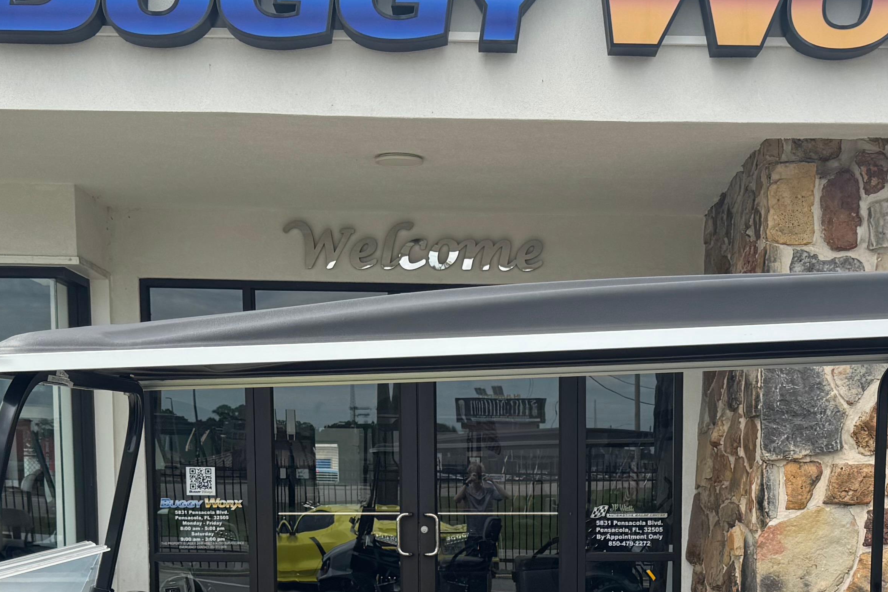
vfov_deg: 21.4
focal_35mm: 61
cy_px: 615
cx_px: 558
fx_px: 1505
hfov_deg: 32.7
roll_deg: +0.0
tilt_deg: -6.5
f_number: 1.78
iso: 80
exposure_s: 1/1524
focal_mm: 6.76
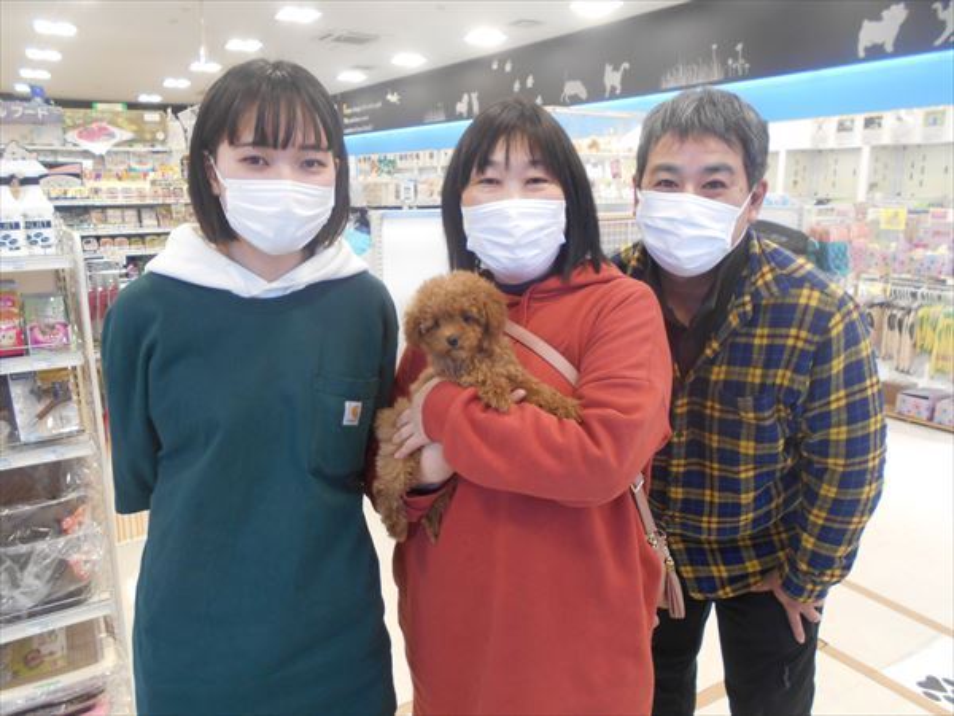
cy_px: 358
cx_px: 477
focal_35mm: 26
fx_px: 717
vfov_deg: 53.1
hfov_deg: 67.3
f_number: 3.2
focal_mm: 4.6
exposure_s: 1/30
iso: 220
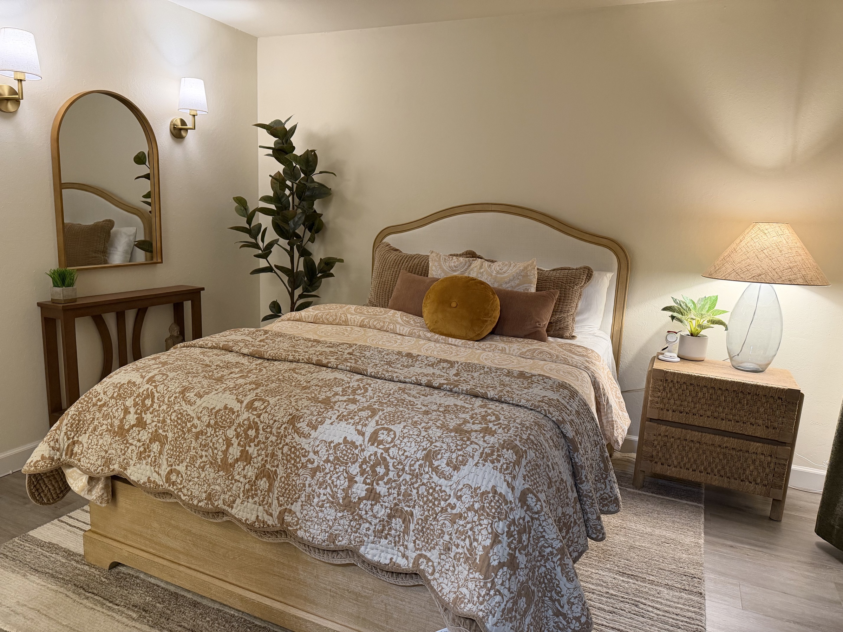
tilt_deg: -11.2
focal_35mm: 24
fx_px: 584
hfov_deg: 71.6
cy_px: 316
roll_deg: -2.6
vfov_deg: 56.8
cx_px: 422
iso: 400
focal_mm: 6.76
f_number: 1.78
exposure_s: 1/60
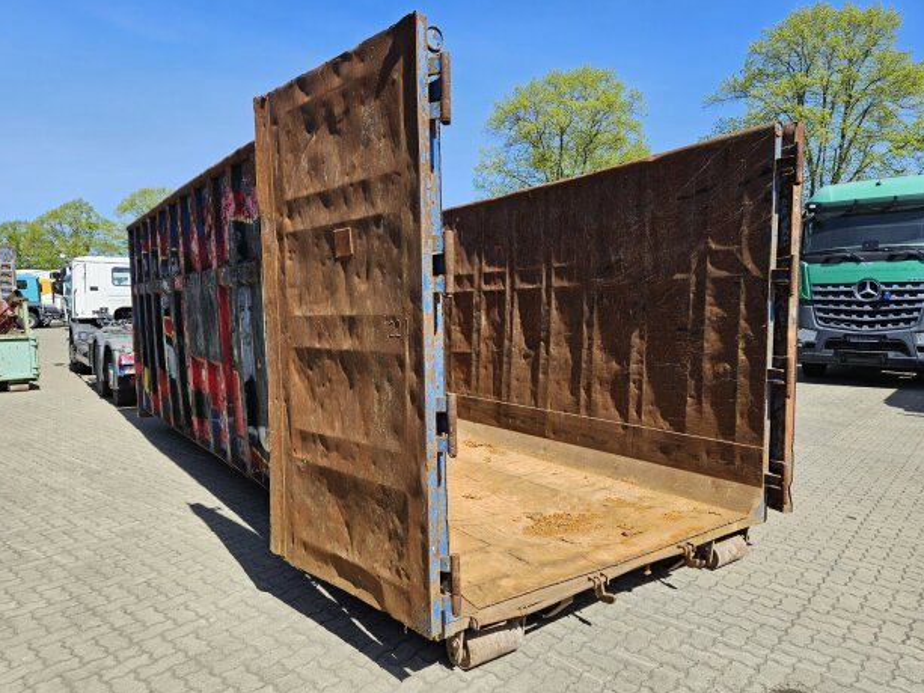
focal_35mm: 24
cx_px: 446
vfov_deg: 56.8
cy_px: 357
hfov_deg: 71.6
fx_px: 641
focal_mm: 5.4
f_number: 1.8
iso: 25
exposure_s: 1/942
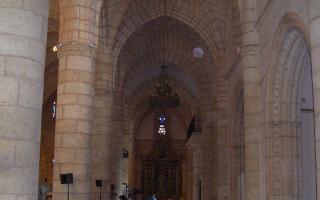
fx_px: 427
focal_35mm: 49
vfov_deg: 26.2
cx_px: 152
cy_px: 132
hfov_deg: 41.0
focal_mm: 6.2
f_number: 2.7
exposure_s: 1/60
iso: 200
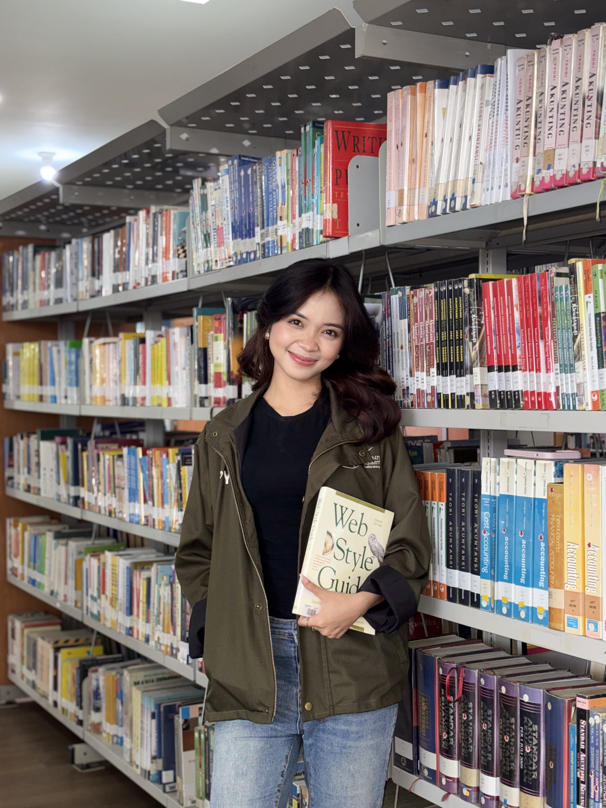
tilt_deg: -0.2
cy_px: 404
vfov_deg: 36.8
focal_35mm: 52
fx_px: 1214
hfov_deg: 28.0
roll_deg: +0.2
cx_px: 303
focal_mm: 5.96
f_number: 1.6
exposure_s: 1/14
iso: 32
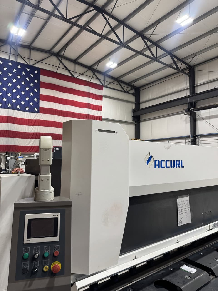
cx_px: 109
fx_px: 202
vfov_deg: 71.6
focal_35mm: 24
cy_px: 146
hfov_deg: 56.8
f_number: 1.8
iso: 125
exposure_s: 1/60
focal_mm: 6.8
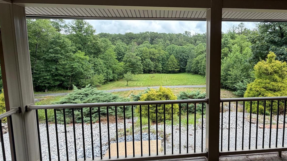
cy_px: 63
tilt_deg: -4.8
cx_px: 173
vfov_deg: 57.8
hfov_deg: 88.4
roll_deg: +1.4
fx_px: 145
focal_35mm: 19
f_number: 2.2
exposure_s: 1/388
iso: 50
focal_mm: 2.22
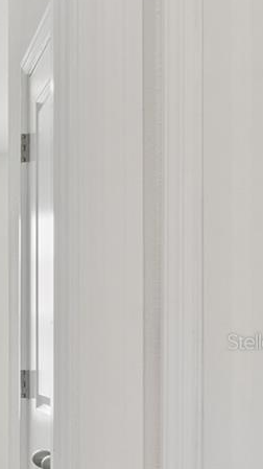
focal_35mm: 56
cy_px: 342
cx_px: -515
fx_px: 695
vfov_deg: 36.5
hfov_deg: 11.7
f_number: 7.1
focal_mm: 10
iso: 100
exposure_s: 1/10
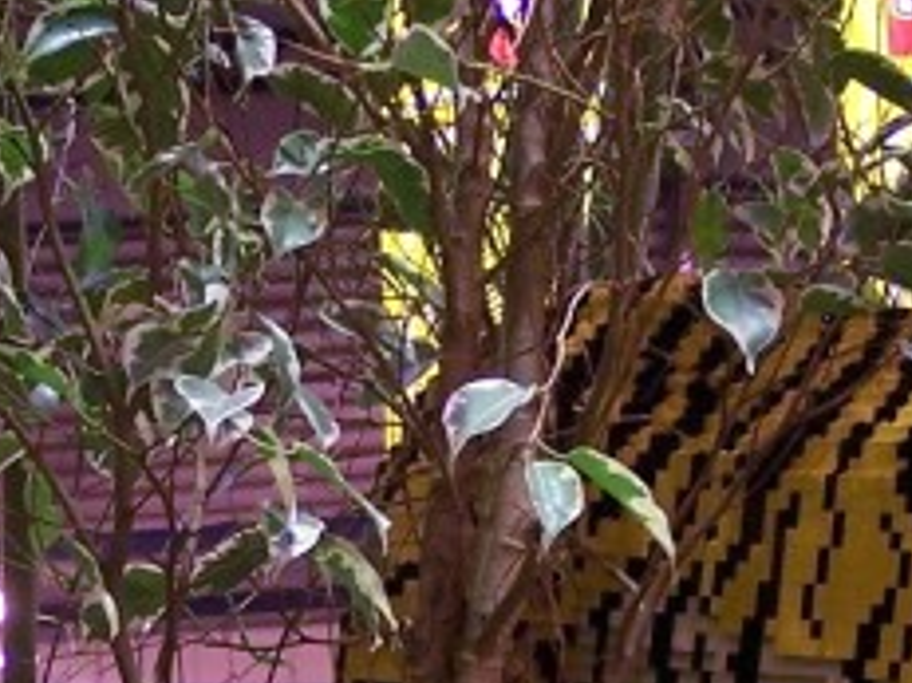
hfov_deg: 7.6
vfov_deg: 5.6
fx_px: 6899
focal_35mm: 262
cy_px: 841
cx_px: 505
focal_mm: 9.8
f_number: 3.1
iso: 80
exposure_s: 1/2
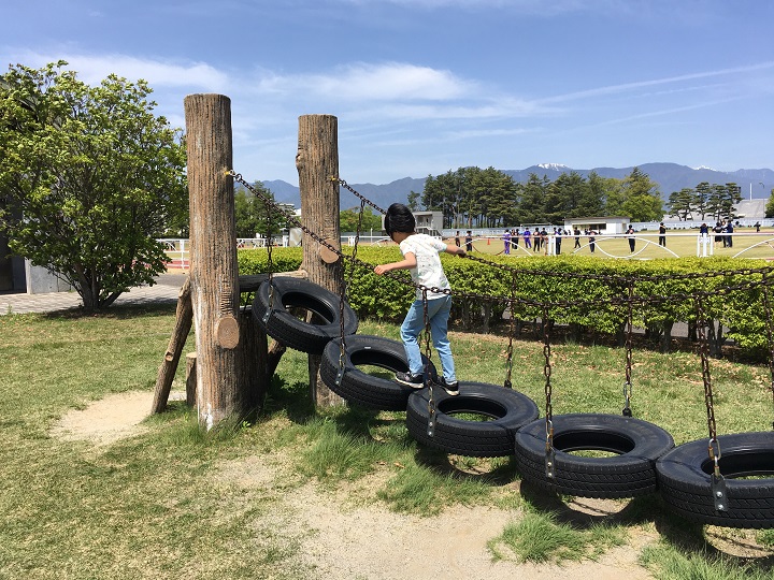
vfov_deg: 48.2
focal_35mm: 29
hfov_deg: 61.7
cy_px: 290
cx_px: 387
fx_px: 648
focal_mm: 4.15
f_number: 2.2
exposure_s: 1/1538
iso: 25
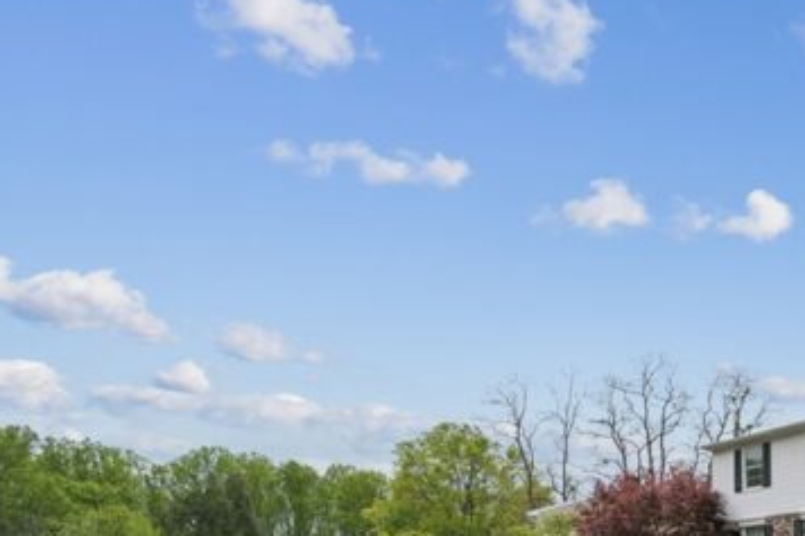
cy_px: 578
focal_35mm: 27
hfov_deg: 49.6
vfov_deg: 39.8
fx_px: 603
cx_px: 862
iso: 50
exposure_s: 1/60
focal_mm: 12
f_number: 11
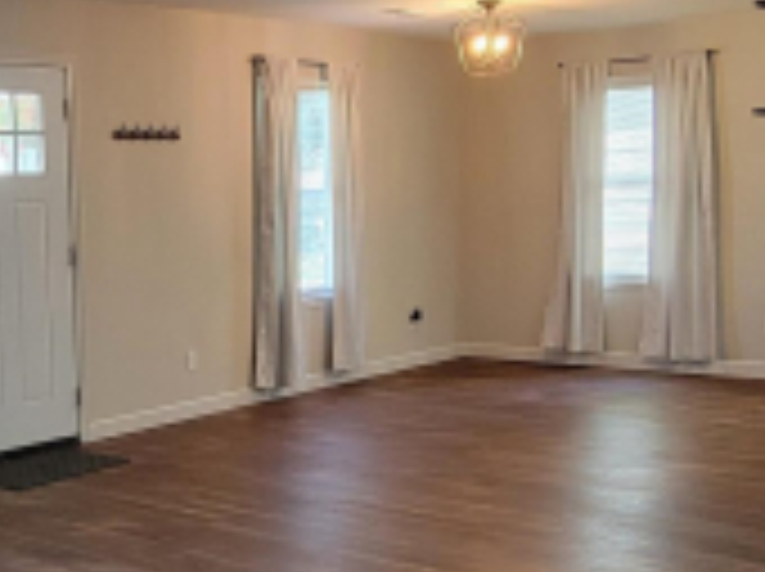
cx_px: 205
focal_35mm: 51
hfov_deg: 36.8
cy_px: 342
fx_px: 1125
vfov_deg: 28.4
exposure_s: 1/60
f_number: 2.2
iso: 320
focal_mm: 2.2
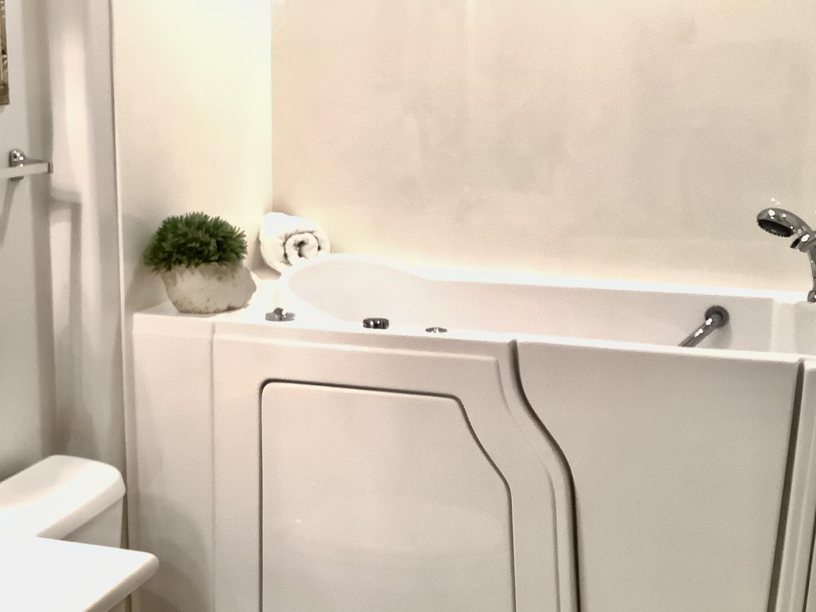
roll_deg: +0.2
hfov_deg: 37.4
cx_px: 328
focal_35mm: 51
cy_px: 242
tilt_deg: -8.9
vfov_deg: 28.5
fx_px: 1202
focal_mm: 3.3
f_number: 2.4
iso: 400
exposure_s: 1/30
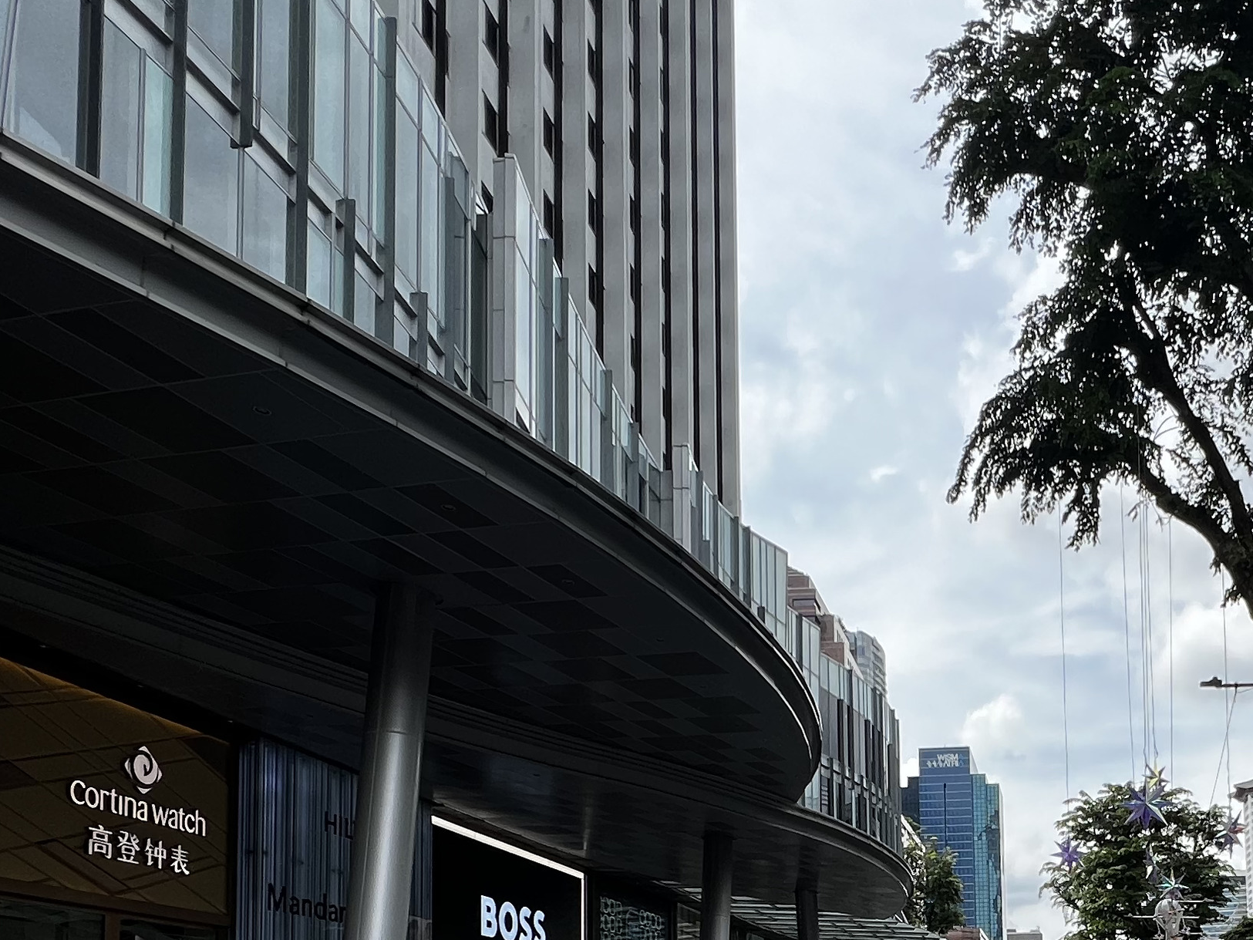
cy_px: 985
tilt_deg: +3.3
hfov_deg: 52.3
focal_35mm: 32
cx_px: 1041
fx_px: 1158
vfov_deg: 38.2
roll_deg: +1.8
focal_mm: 1.57
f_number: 1.8
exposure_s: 1/704
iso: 32
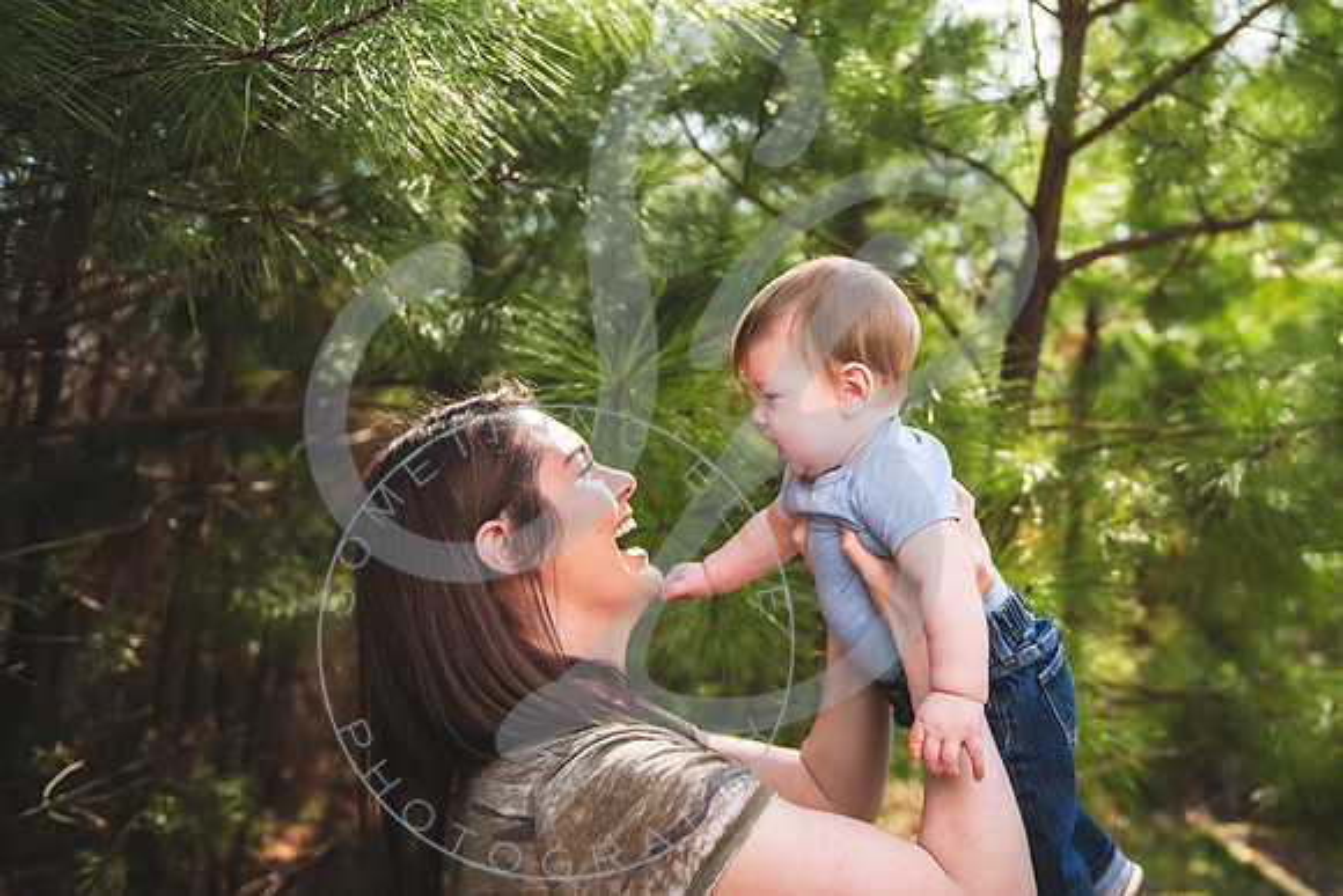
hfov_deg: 51.1
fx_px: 1385
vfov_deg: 35.6
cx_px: 860
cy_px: 323
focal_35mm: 37
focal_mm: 29
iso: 100
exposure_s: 1/640
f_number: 2.8
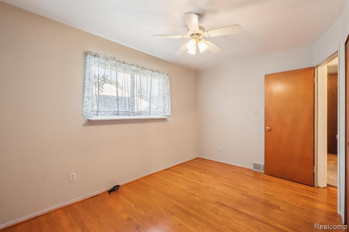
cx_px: 174
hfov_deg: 100.4
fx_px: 145
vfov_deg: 77.3
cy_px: 116
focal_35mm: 15
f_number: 8
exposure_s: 1/30
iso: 1600
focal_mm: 10
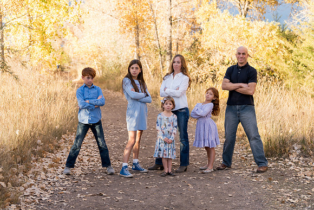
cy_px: 105
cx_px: 157
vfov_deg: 19.5
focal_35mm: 70
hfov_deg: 28.8
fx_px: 611
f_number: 3.5
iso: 320
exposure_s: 1/200
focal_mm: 70
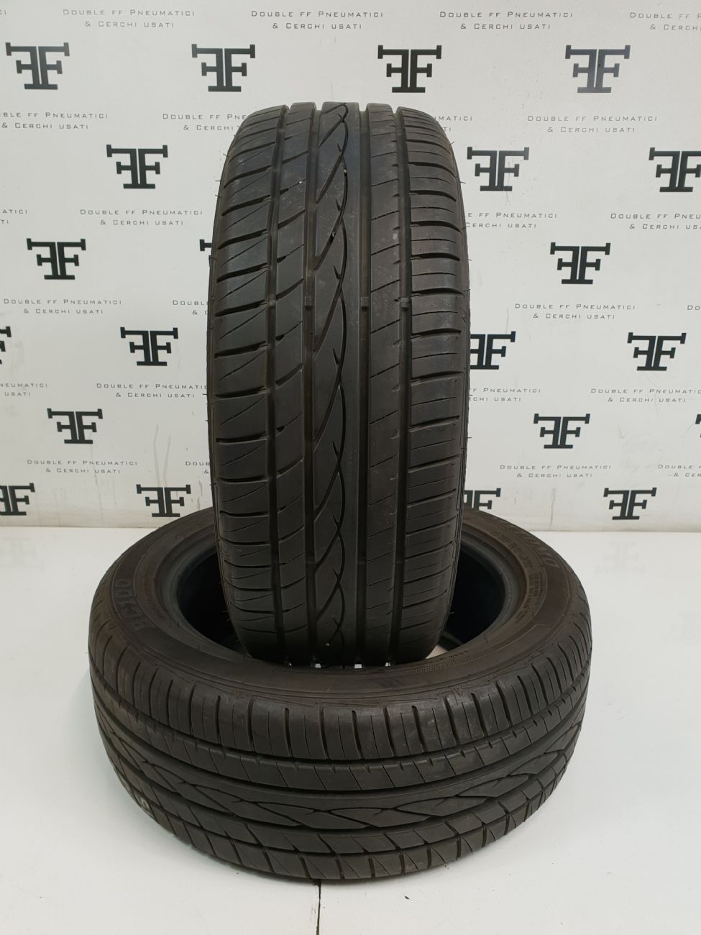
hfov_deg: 53.1
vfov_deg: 67.3
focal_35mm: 26
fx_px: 702
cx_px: 350
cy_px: 468
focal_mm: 4.3
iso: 125
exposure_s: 1/50
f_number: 2.4
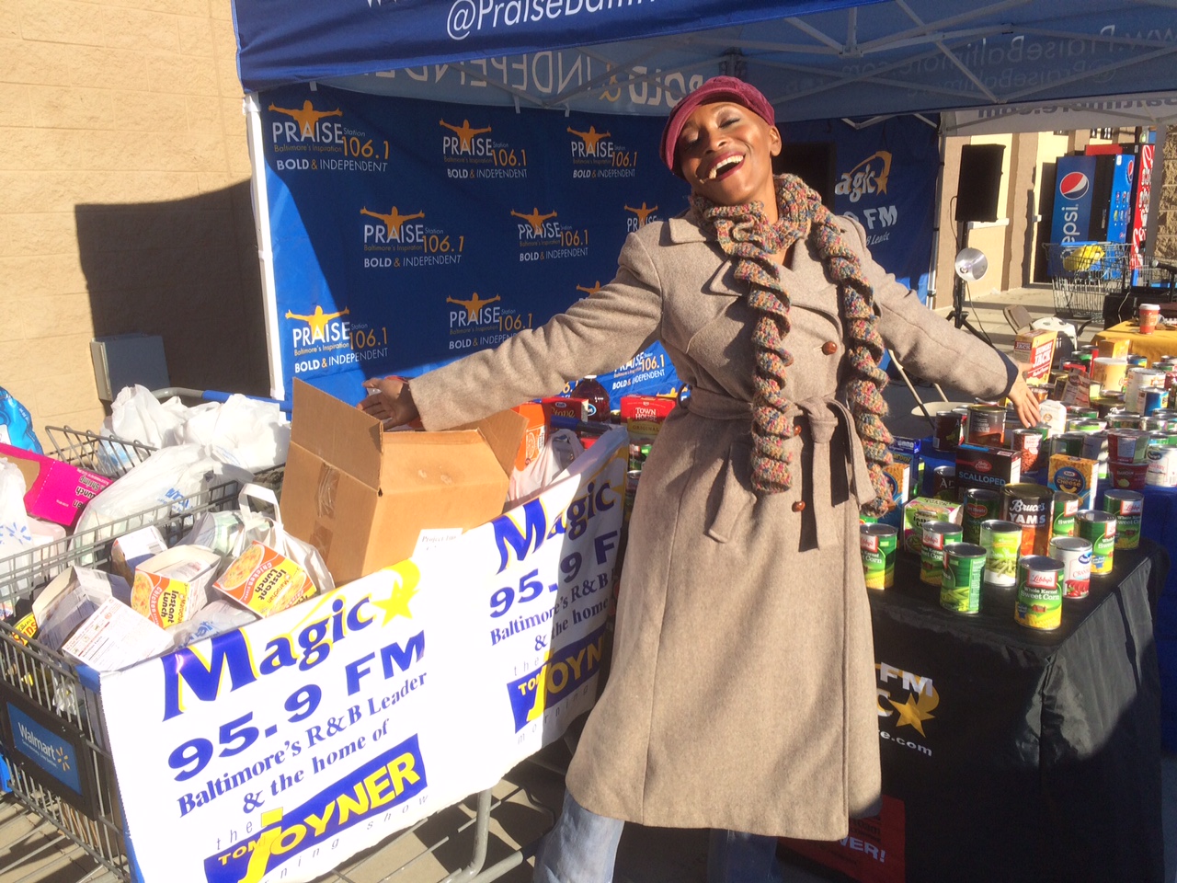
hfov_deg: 61.7
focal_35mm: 29
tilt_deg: -17.5
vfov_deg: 48.2
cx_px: 588
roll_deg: +1.2
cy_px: 442
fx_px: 986
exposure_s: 1/1466
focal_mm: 4.15
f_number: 2.2
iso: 32
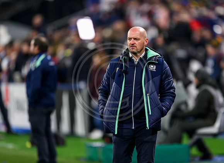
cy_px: 91
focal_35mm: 676
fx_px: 4329
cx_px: 138
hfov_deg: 3.0
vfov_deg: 2.2
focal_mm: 560
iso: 2000
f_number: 4
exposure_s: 1/1000
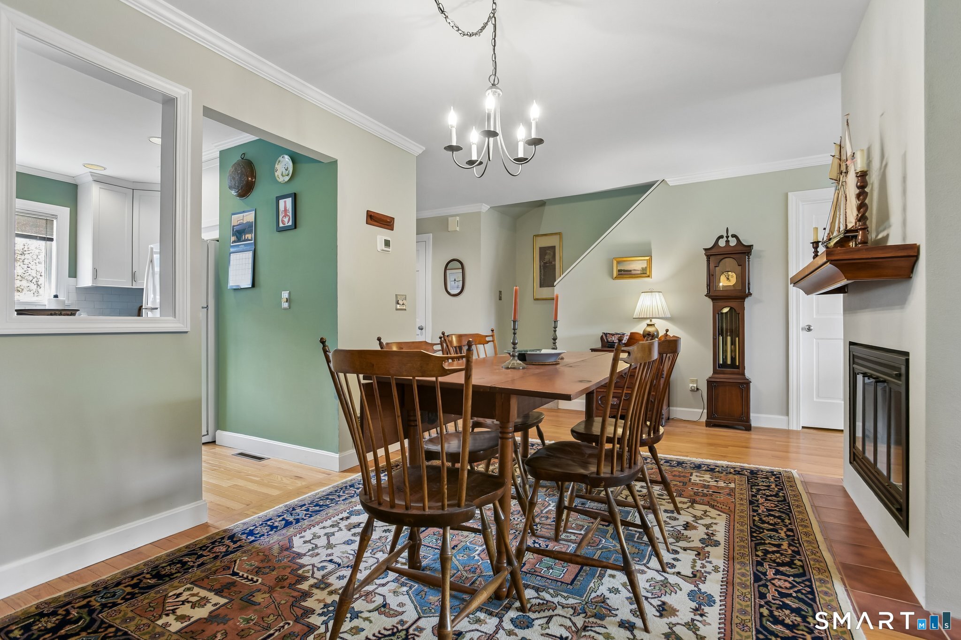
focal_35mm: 17
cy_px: 320
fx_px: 454
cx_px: 480
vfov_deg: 70.4
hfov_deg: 93.3
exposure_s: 1/4
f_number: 11
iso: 400
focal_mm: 17
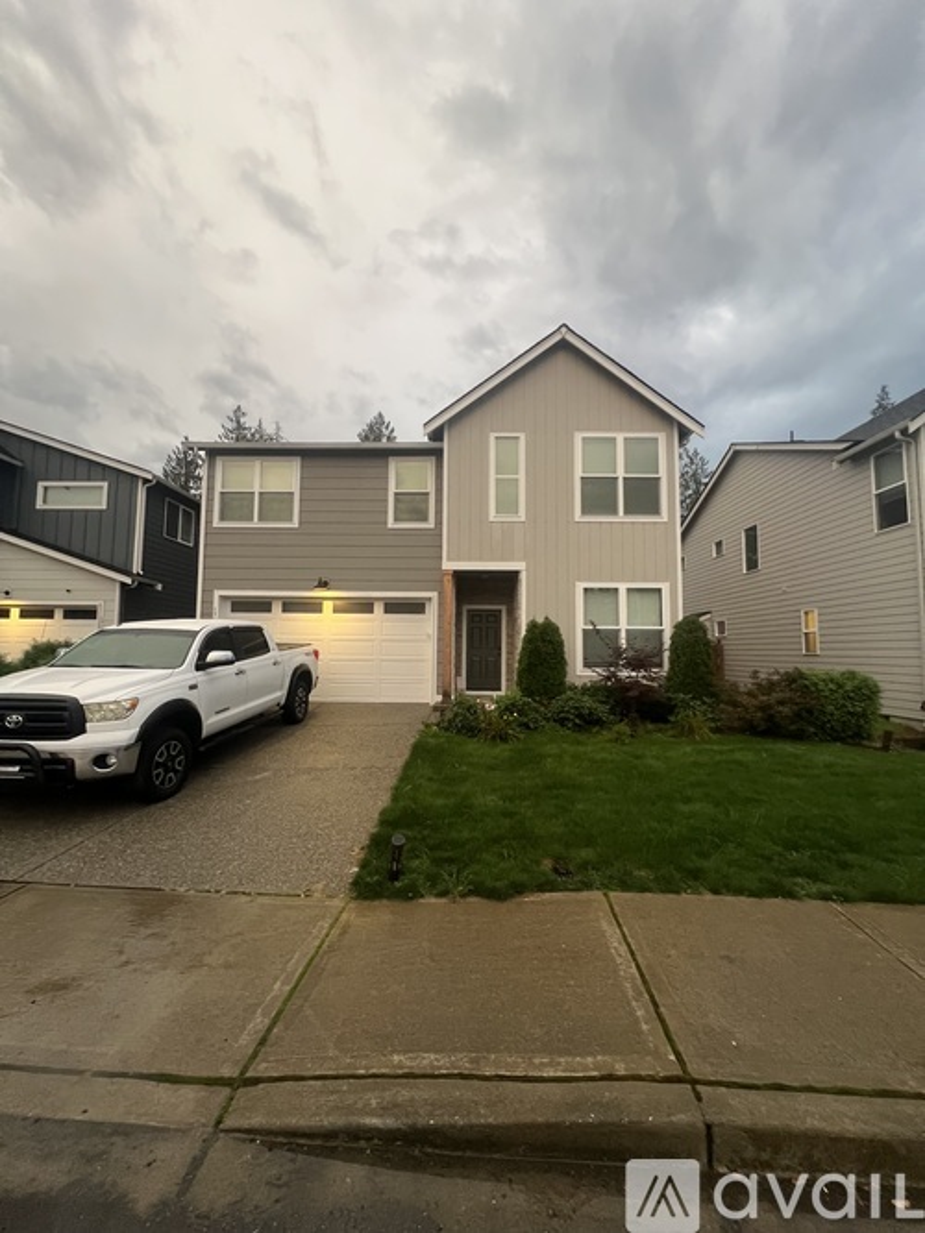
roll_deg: -0.9
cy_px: 616
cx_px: 462
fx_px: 463
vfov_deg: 106.2
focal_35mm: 13
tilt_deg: +4.7
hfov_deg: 89.9
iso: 500
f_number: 1.8
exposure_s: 1/60
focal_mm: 1.57
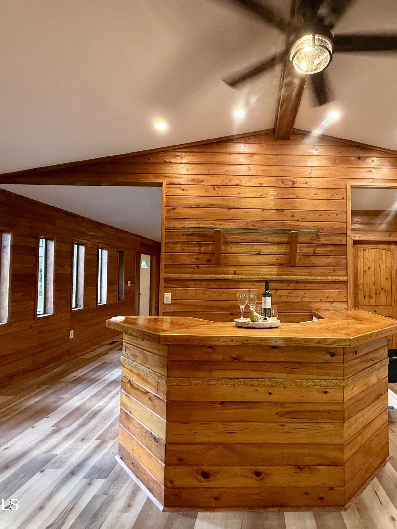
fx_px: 291
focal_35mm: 19
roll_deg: -0.8
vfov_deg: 84.7
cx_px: 263
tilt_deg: +3.6
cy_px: 260
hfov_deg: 66.9
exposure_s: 1/60
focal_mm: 2.22
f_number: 2.2
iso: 500
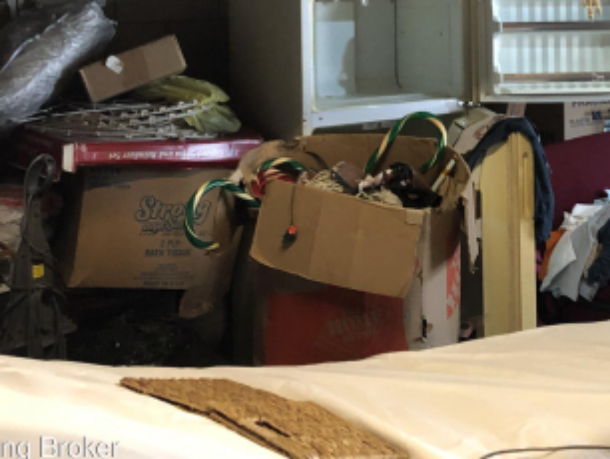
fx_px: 1076
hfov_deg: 30.5
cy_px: -6
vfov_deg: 23.0
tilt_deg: +0.2
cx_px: 523
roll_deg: +0.7
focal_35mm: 61
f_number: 1.8
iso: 100
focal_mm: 3.99
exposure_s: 1/11
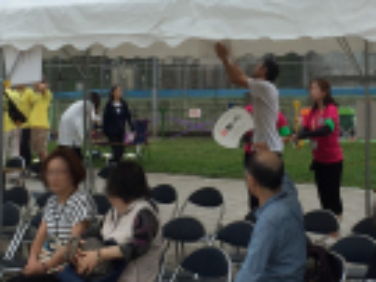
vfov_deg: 14.3
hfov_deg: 19.0
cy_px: 64
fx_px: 1118
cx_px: 256
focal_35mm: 103
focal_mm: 4.15
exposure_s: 1/1364
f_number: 2.2
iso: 32
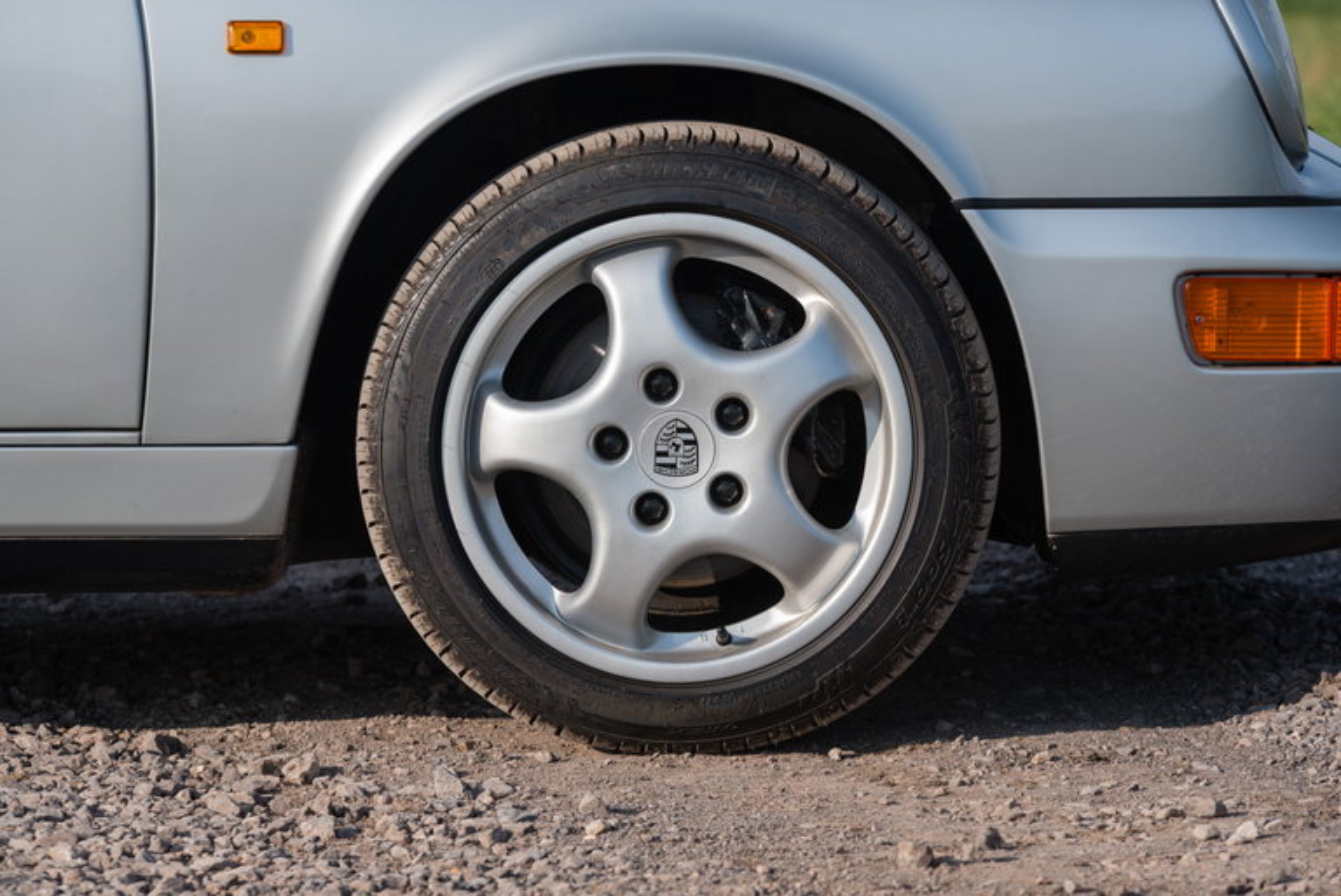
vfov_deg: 7.4
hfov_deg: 11.1
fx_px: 6895
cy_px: 448
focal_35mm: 185
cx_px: 670
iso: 400
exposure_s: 1/250
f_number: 8
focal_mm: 185
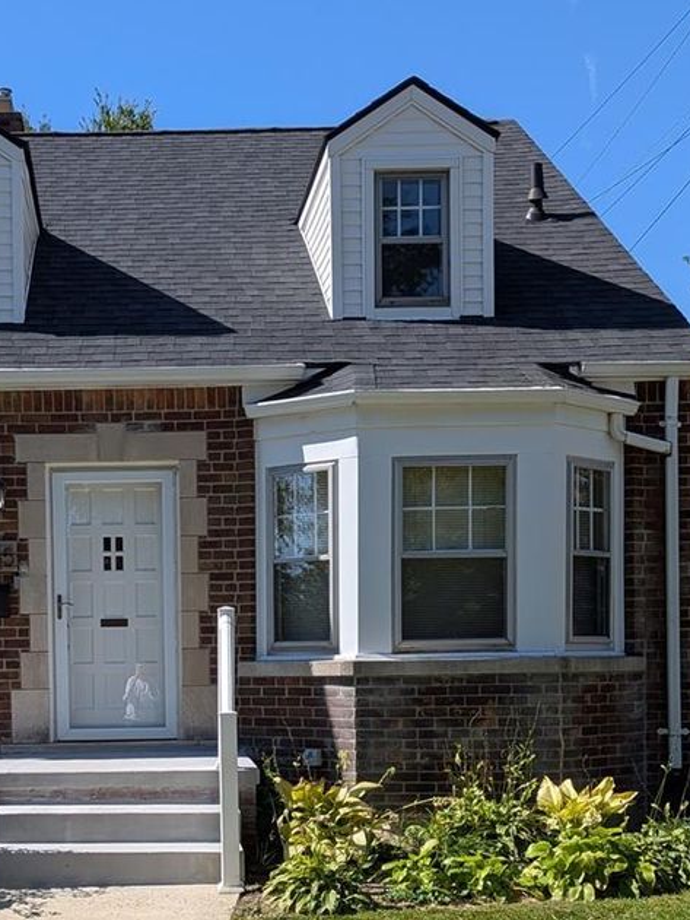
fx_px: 1381
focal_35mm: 52
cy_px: 680
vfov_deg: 36.0
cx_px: 146
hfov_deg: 27.5
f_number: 1.7
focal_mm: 4.53
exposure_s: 1/1479
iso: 28
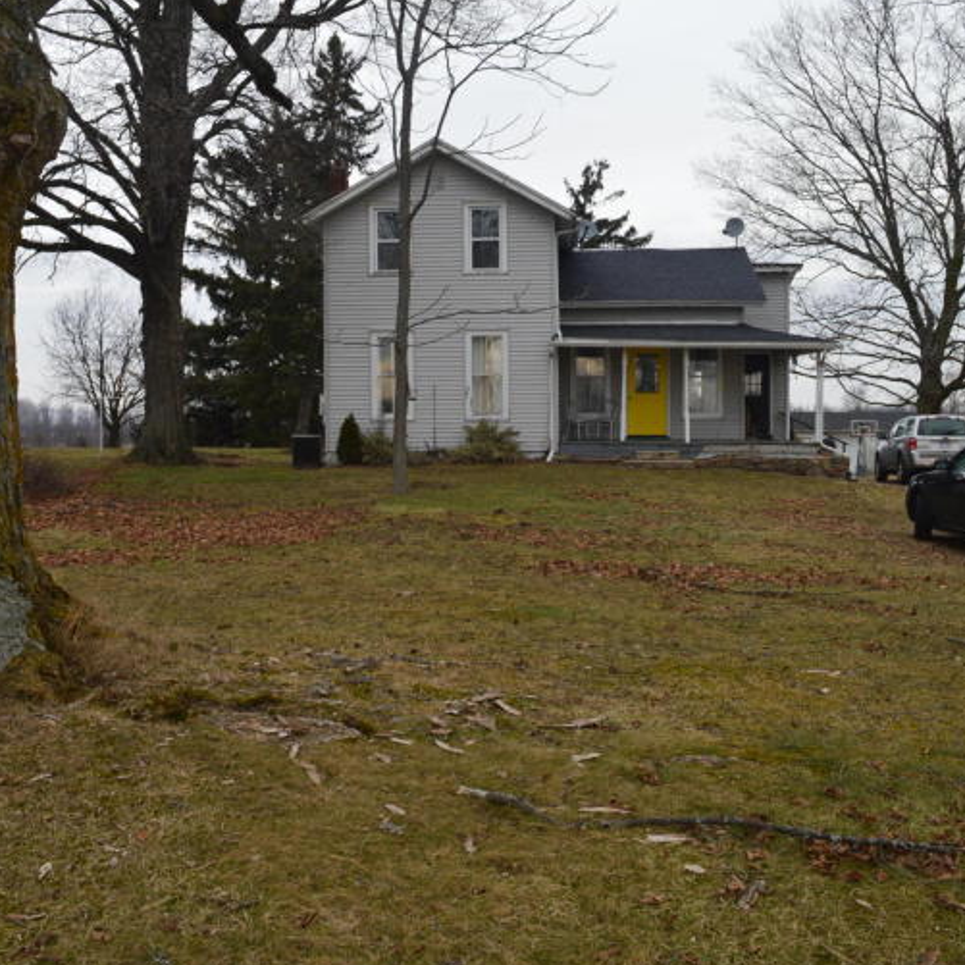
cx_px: 483
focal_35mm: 39
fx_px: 1230
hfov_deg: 42.8
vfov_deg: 42.8
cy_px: 467
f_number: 10
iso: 400
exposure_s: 1/200
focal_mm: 20
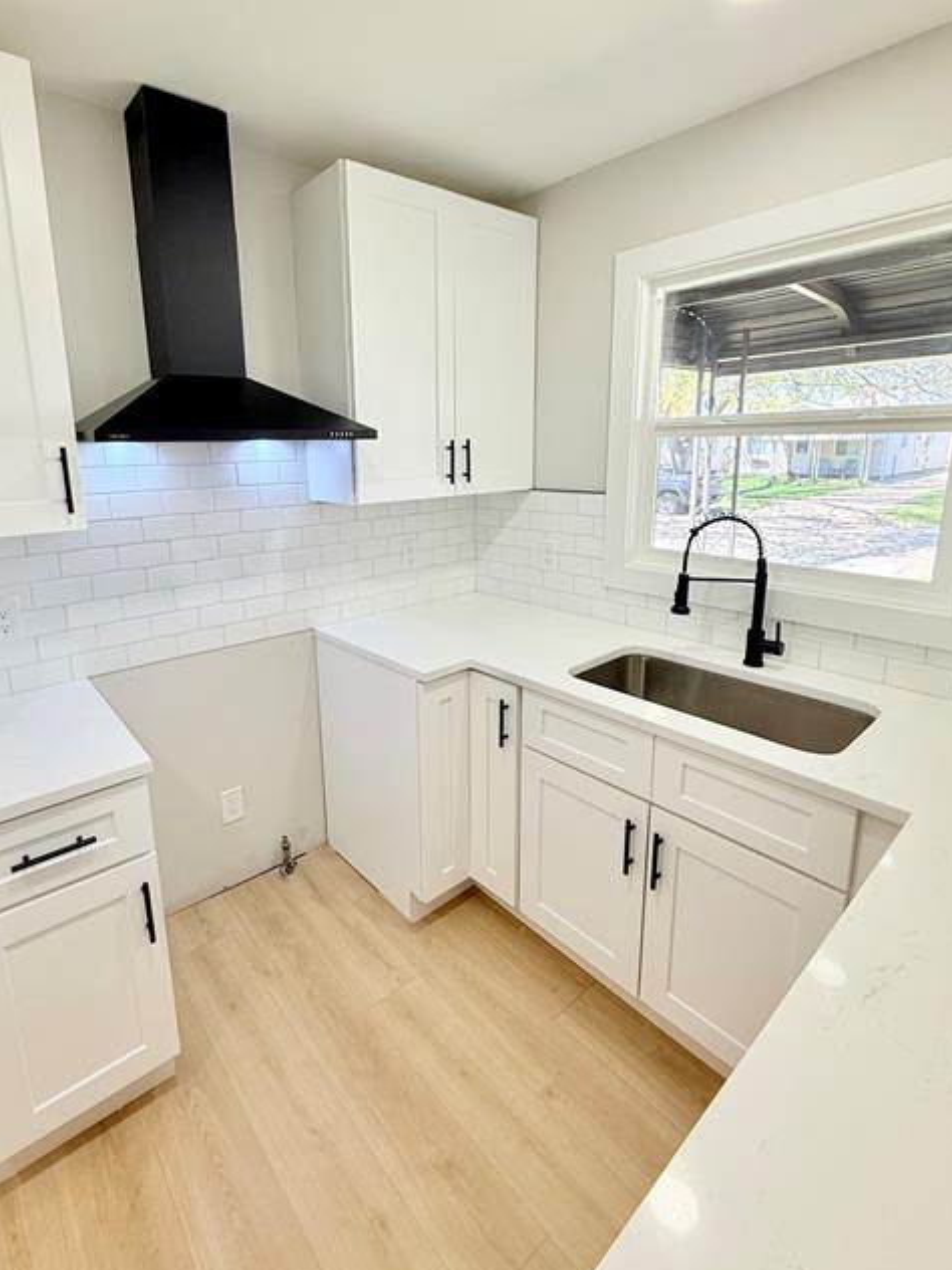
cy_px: 577
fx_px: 623
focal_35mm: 17
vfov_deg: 90.8
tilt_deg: -11.2
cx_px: 416
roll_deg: +0.8
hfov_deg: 74.4
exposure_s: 1/120
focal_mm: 2.22
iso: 100
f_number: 2.2
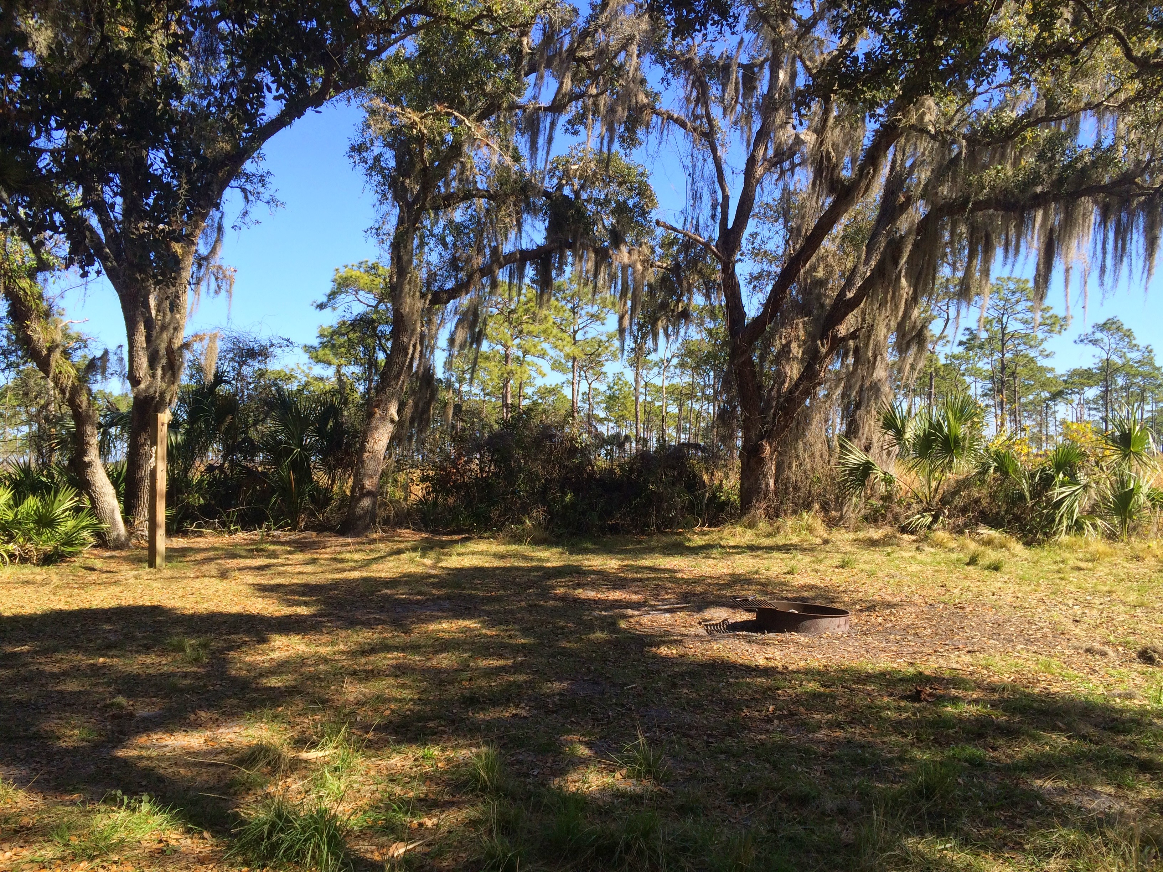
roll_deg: +2.1
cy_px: 436
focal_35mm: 29
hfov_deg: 61.7
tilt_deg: +2.4
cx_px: 582
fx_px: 974
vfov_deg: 48.2
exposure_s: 1/855
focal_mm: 4.15
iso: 32
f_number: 2.2
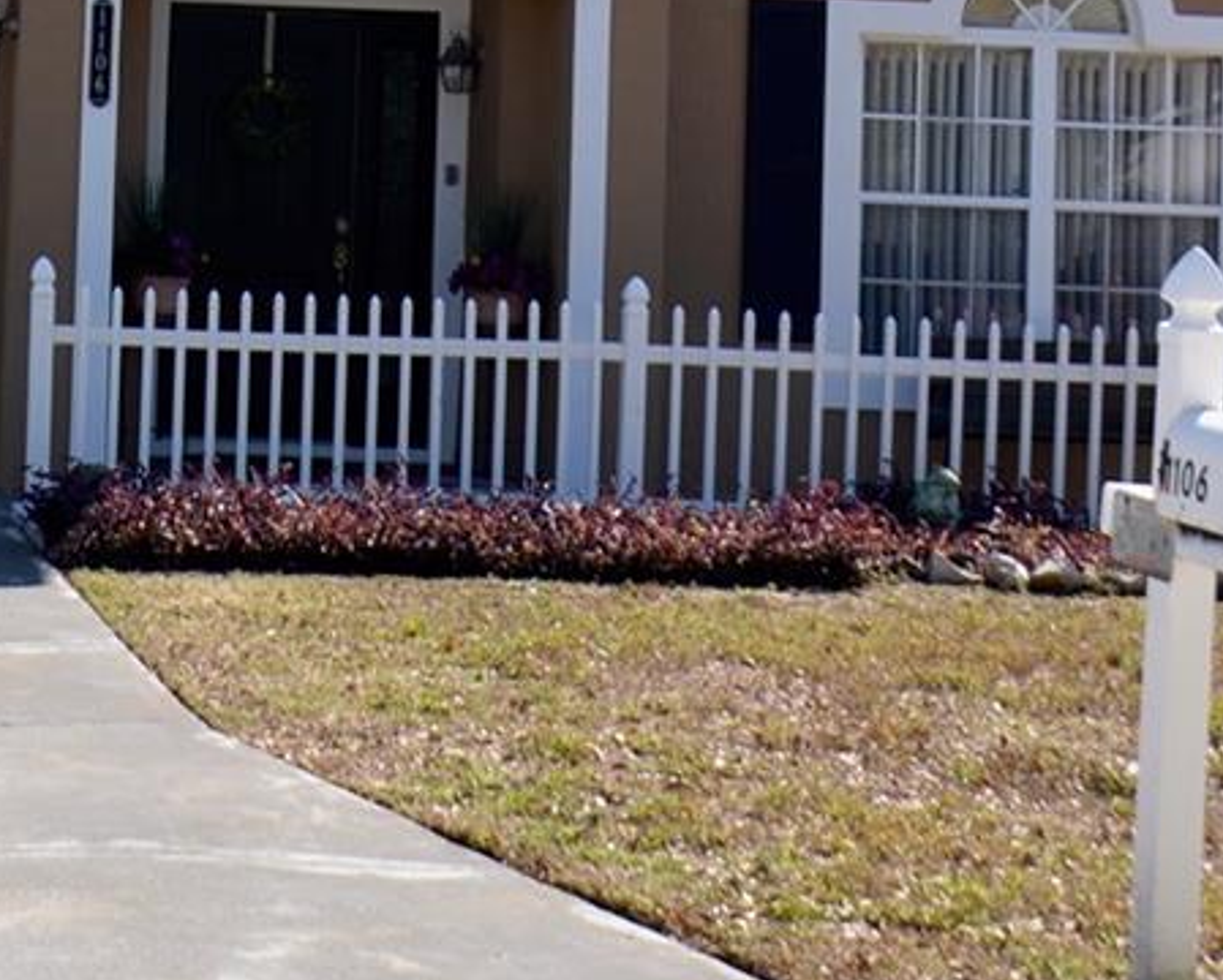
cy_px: -314
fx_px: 3985
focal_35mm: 110
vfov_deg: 13.5
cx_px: 114
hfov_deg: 17.2
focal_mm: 22
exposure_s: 1/250
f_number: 7.1
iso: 100
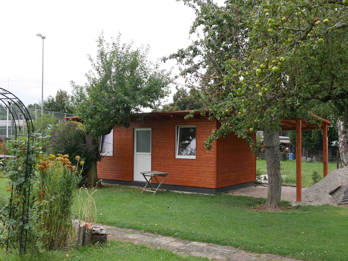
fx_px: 382
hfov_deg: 49.0
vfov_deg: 37.7
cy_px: 130
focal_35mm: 38
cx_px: 174
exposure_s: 1/200
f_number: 5.6
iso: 200
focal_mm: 19
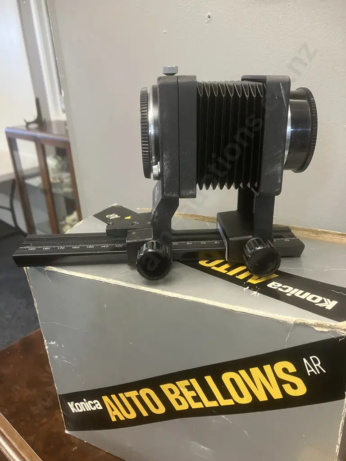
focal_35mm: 28
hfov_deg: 49.7
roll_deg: +3.0
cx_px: 173
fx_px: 373
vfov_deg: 63.4
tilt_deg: -21.7
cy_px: 230
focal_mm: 3.99
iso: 250
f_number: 1.8
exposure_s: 1/50
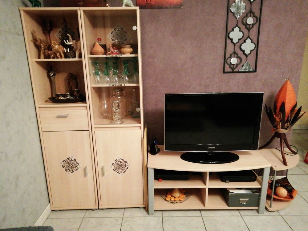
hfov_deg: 67.3
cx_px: 154
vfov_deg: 53.1
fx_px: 231
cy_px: 116
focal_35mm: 26
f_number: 2.2
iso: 1250
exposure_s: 1/14.3
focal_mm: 3.46
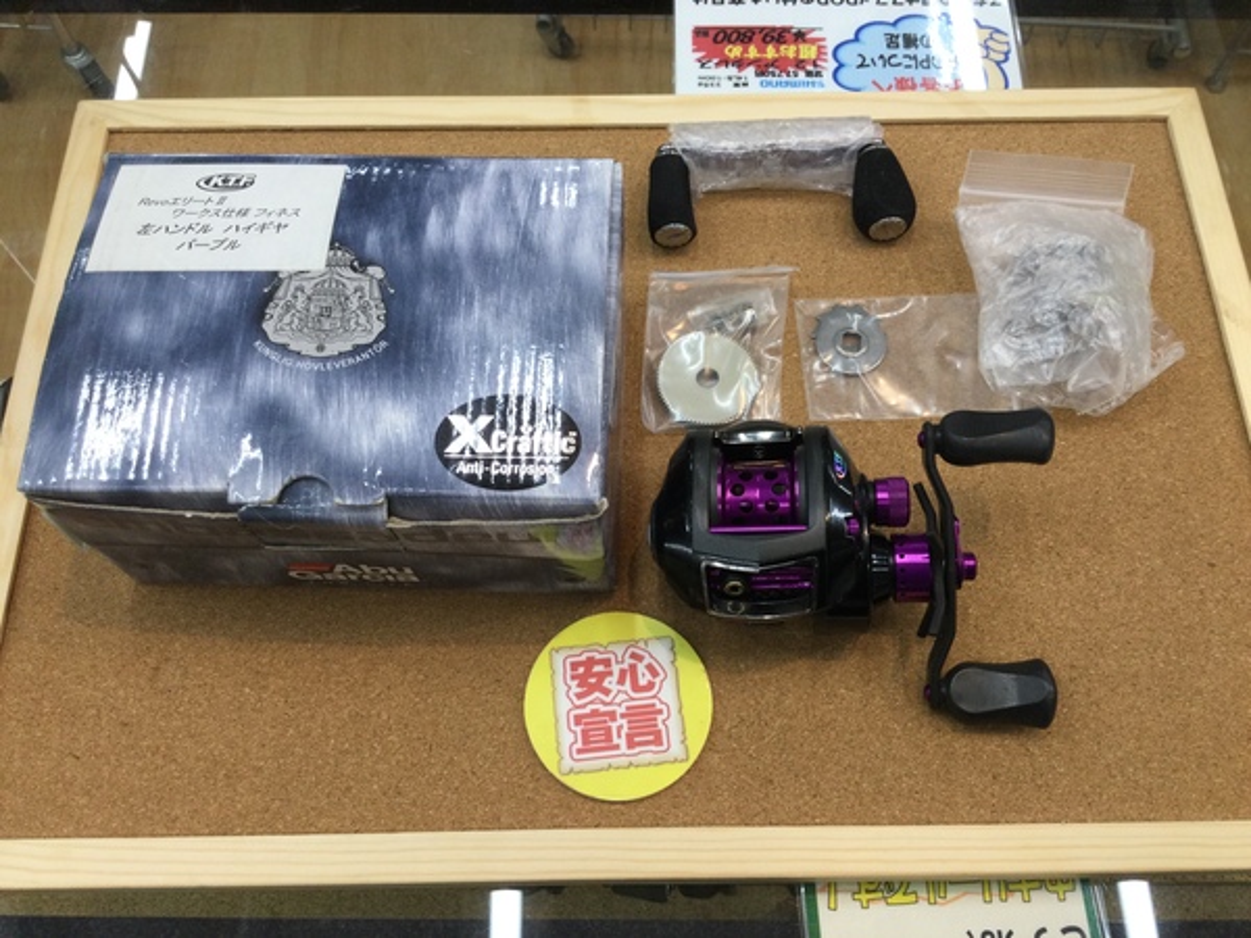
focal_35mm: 31
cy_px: 469
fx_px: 1120
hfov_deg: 58.4
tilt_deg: -64.9
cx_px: 626
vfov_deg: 45.4
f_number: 2.4
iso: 32
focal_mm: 3.3
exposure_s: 1/40
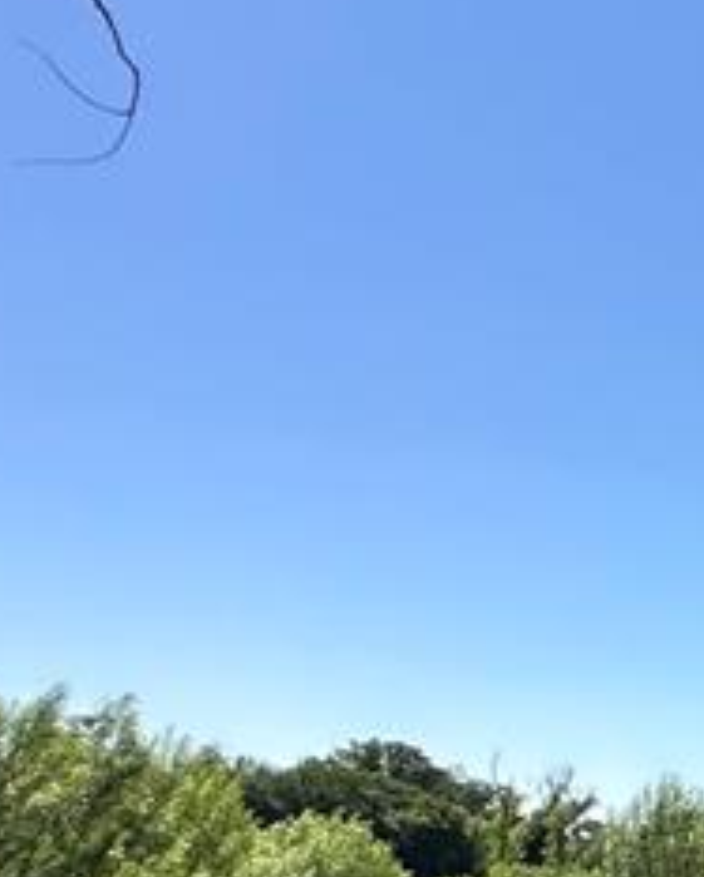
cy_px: 903
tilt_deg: +0.5
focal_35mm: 60
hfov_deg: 14.4
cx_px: 1751
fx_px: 1560
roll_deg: -3.3
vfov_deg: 29.1
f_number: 2.2
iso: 40
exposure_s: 1/1453
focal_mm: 2.22
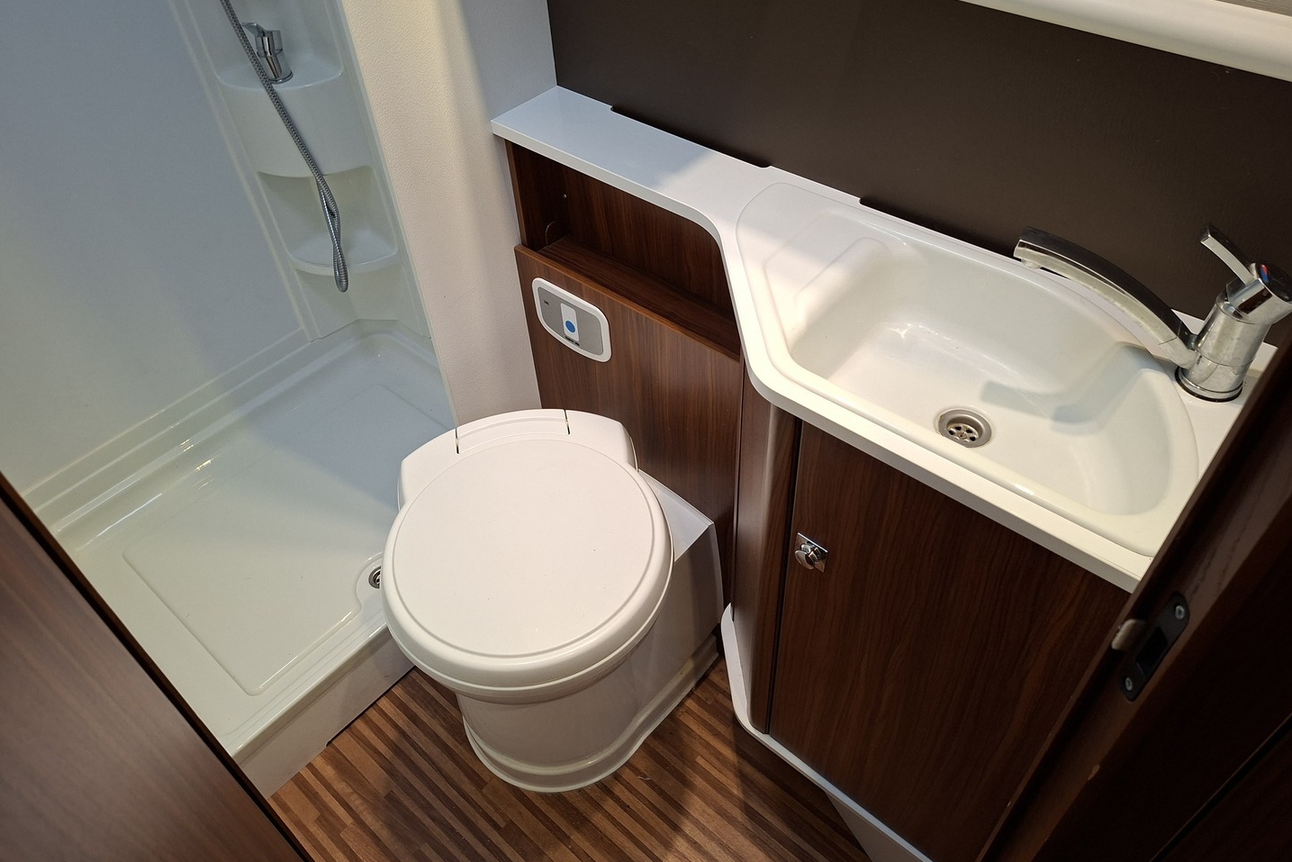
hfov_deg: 73.7
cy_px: 392
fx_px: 861
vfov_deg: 53.1
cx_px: 646
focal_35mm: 24
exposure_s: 1/50
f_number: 1.8
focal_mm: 5.54
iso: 200
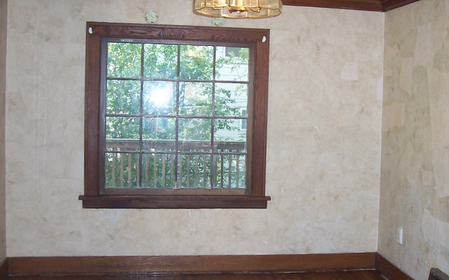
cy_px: 143
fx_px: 599
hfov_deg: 40.9
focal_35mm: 49
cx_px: 270
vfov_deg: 26.3
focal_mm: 5.6
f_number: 2.8
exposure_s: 1/60
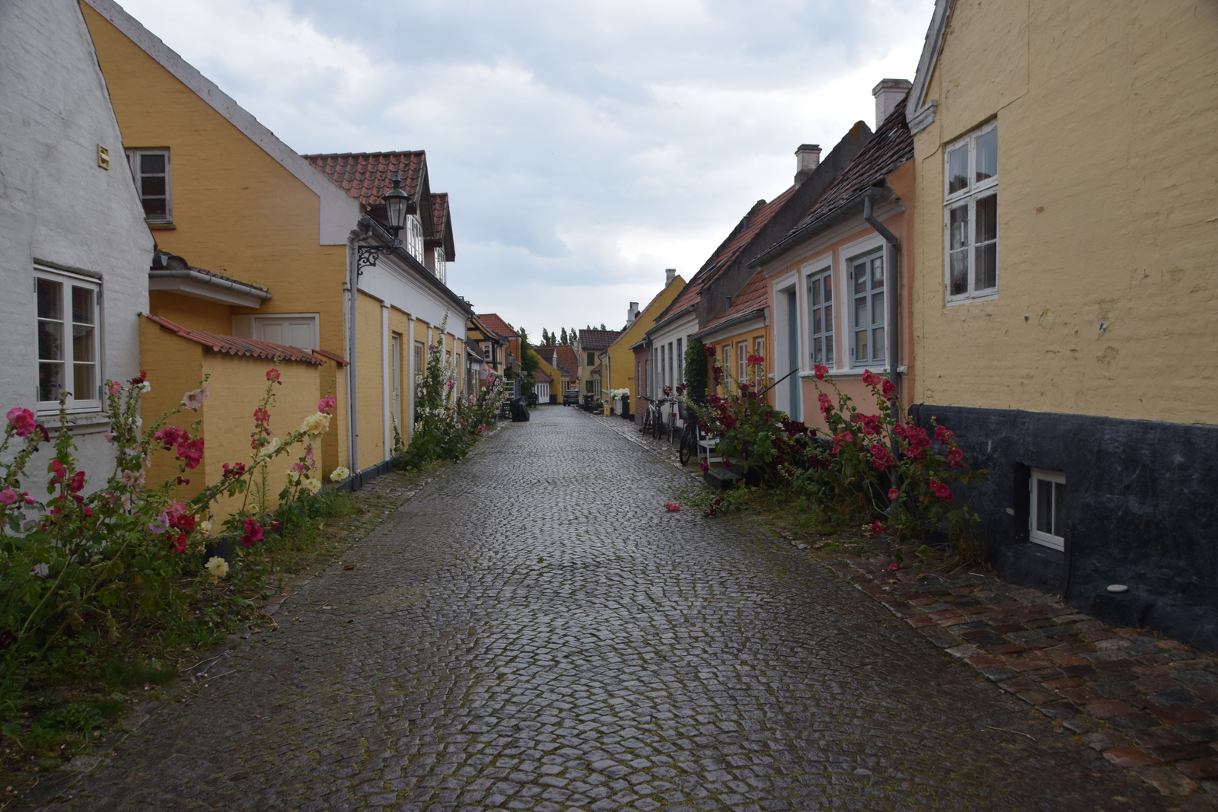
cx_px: 609
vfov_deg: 47.9
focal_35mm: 27
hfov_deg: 67.4
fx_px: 914
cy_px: 406
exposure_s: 1/200
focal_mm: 18
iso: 400
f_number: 7.1
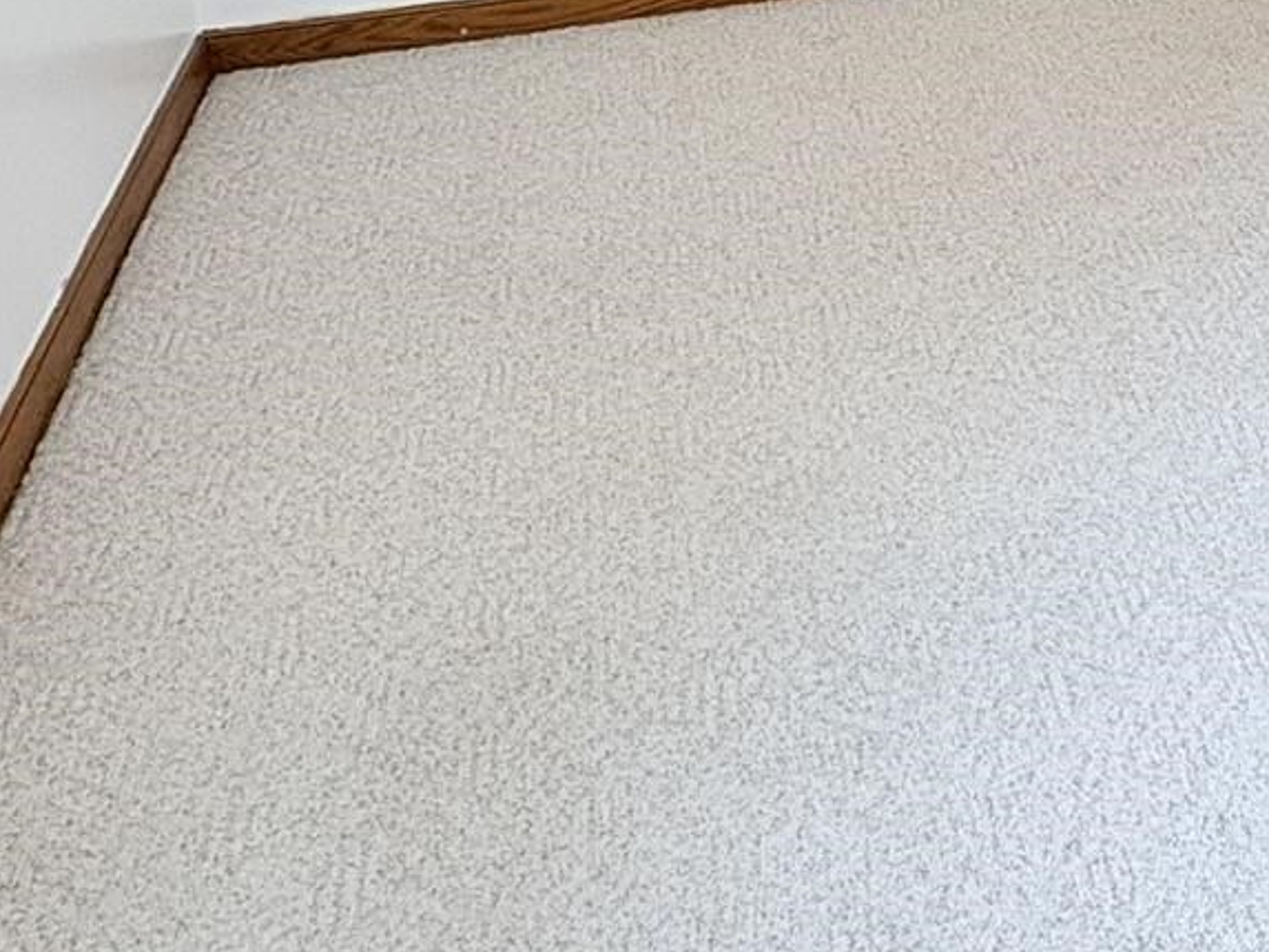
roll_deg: +0.2
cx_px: 1238
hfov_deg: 35.0
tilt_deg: -14.4
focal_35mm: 50
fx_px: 1833
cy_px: -299
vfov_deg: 25.1
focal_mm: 2.22
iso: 125
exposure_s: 1/60
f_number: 2.2
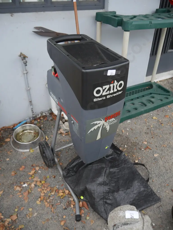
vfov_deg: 63.4
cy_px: 115
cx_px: 86
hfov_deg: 49.7
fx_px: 187
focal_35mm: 28
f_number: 3.5
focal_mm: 14
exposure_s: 1/60
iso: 500
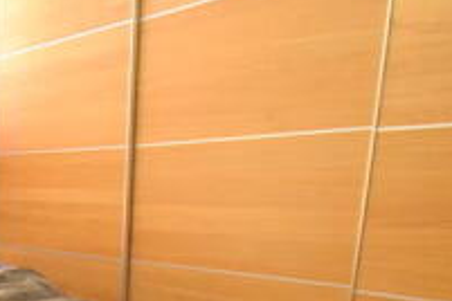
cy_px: 329
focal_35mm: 49
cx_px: -28
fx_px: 615
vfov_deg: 25.6
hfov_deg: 35.4
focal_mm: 10
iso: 3200
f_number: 3.5
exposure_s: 1/60
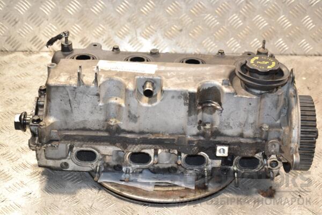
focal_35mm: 72
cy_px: 108
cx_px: 161
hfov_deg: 28.1
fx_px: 644
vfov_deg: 18.9
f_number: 4.8
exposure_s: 1/60
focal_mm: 48
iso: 800
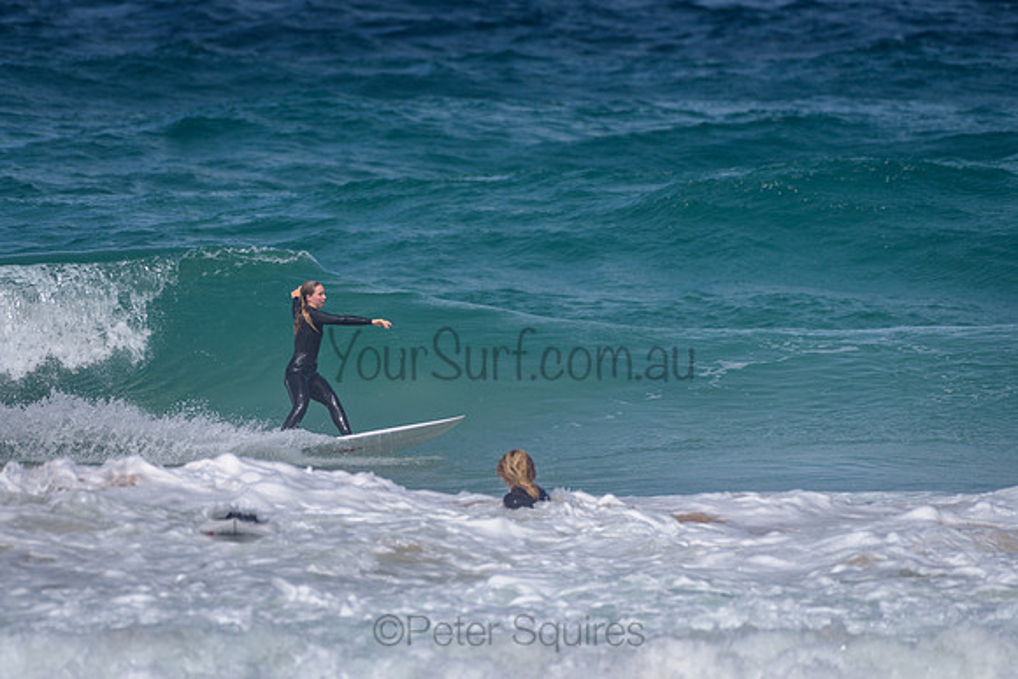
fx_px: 17347
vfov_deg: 2.2
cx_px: 417
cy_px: 291
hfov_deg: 3.4
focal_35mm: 613
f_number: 5.6
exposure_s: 1/2000
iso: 90
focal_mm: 500
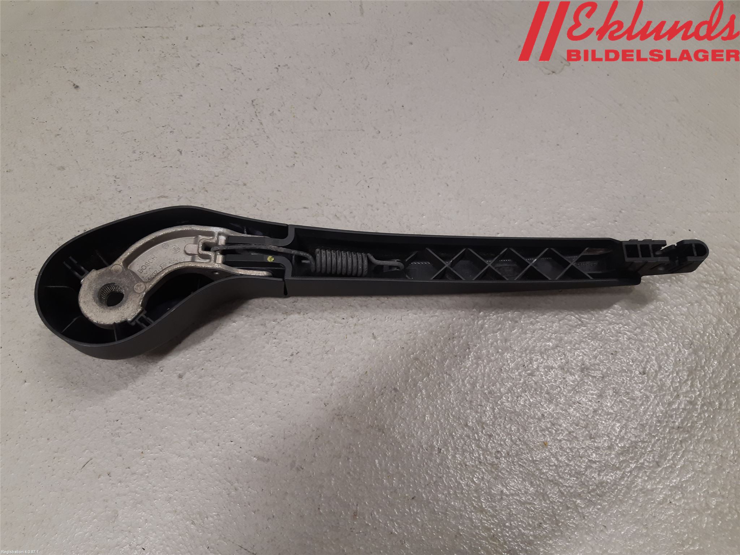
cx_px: 370
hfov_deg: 67.3
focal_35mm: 26
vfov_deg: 53.1
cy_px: 278
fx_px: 556
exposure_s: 1/50
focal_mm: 3.93
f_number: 1.7
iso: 100
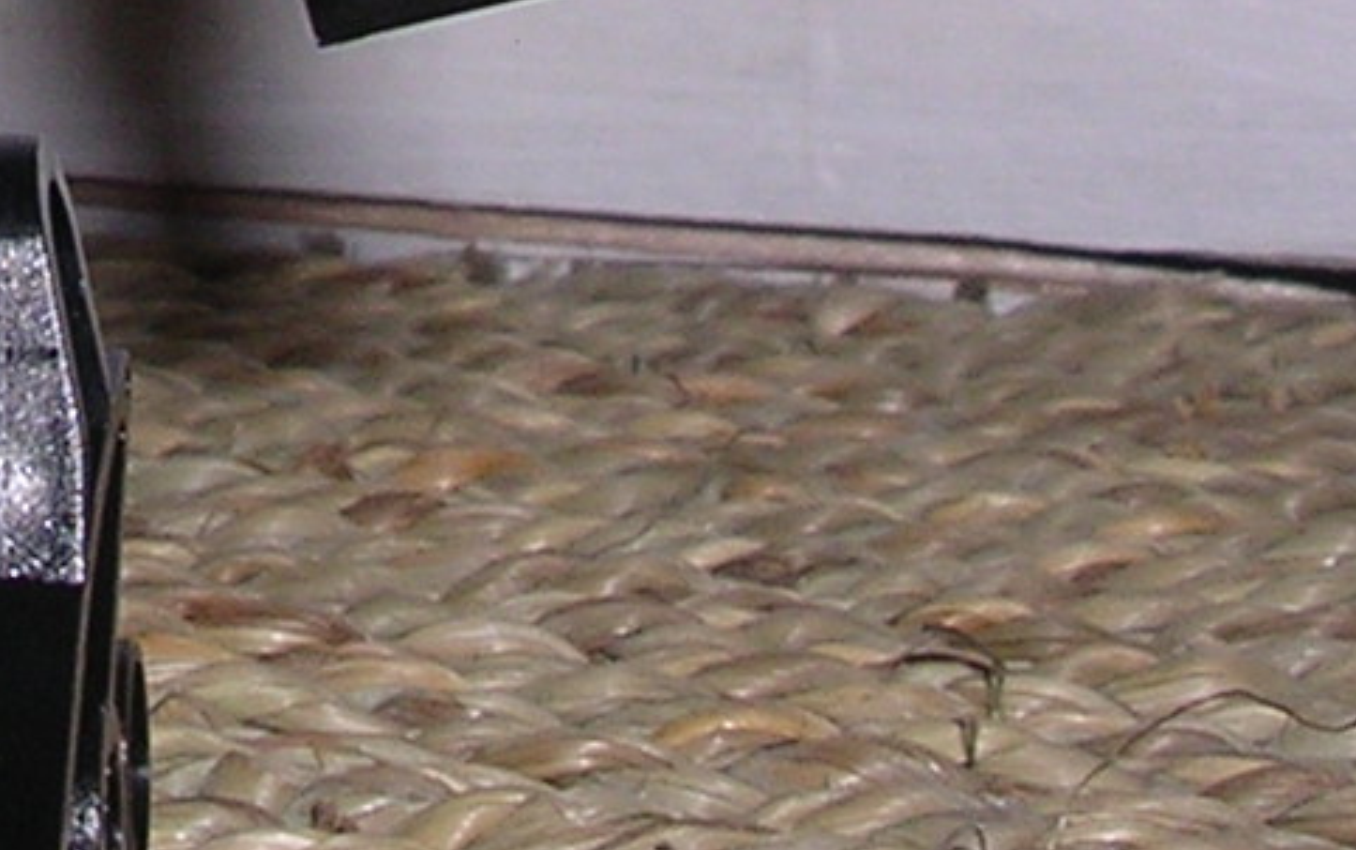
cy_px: -771
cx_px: -574
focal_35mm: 171
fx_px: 6324
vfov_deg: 7.4
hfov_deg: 11.8
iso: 100
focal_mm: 5.8
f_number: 5.6
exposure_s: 1/60.1
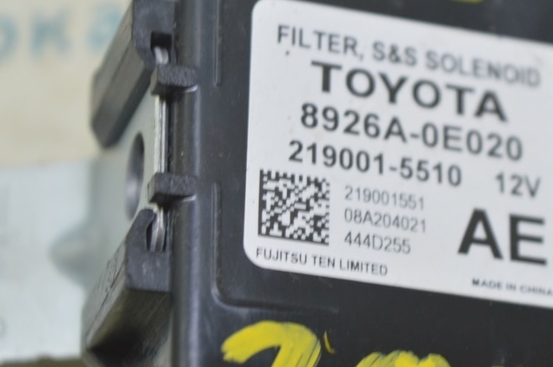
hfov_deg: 15.4
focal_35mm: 133
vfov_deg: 10.3
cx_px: 340
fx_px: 2038
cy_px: 157
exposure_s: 1/20
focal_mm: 55
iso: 400
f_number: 5.6
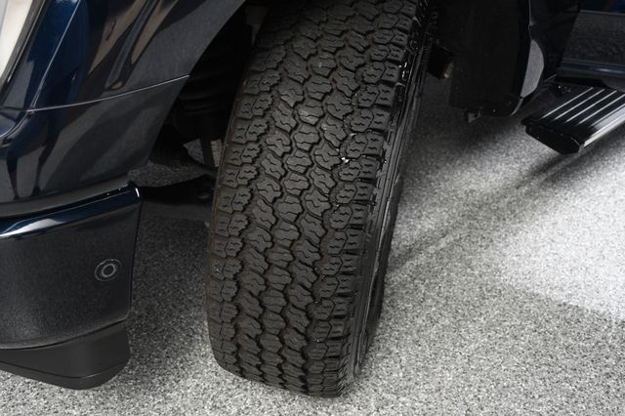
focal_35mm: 45
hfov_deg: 43.6
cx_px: 312
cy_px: 208
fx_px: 781
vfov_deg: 29.8
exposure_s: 1/100
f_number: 5
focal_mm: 30
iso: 100
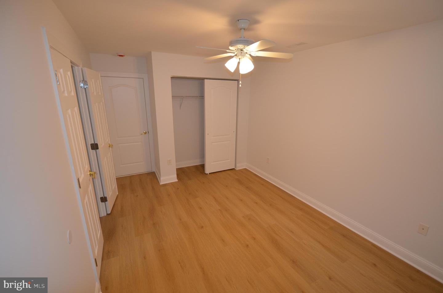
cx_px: 222
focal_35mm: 15
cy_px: 146
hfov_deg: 100.5
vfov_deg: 77.0
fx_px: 184
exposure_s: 1/80
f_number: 3.5
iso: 400
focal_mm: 10
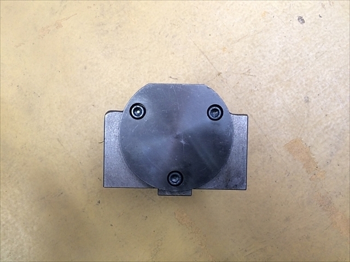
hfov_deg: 61.7
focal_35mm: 29
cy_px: 131
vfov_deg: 48.2
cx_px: 175
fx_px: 293
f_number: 2.2
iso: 125
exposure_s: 1/30
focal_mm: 4.15
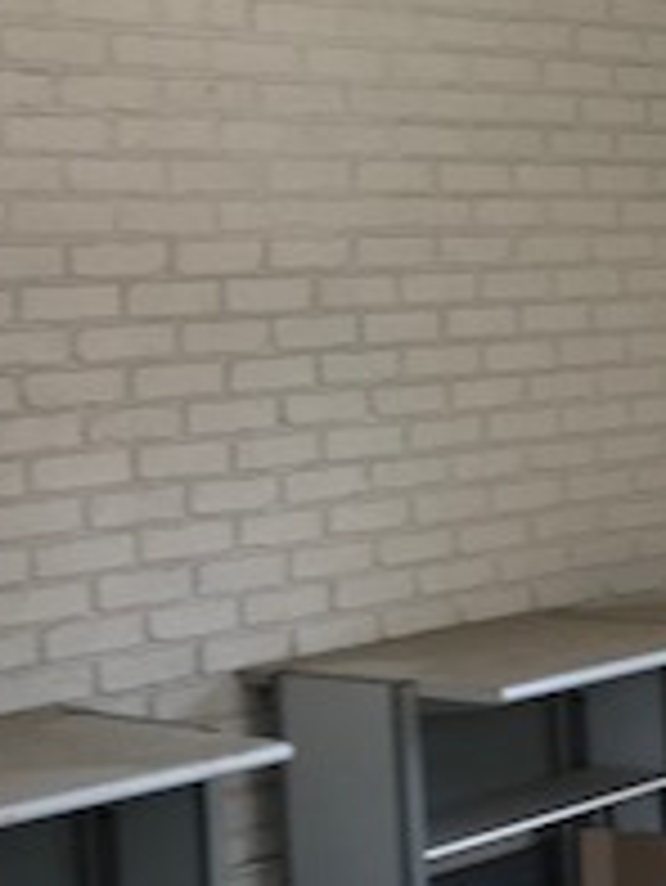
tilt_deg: -5.5
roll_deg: +3.0
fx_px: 2332
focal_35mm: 91
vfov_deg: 21.5
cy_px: 459
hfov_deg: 14.2
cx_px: 1228
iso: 32
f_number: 1.8
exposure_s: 1/50
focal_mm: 3.99
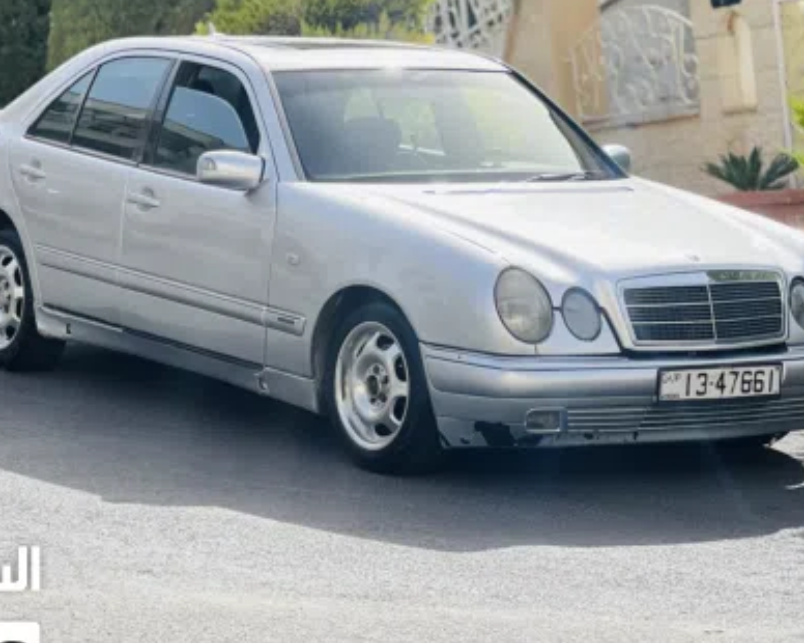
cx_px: 352
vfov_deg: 12.4
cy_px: 247
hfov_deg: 15.5
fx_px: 2949
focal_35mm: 124
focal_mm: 9
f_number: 2.8
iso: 32
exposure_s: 1/394
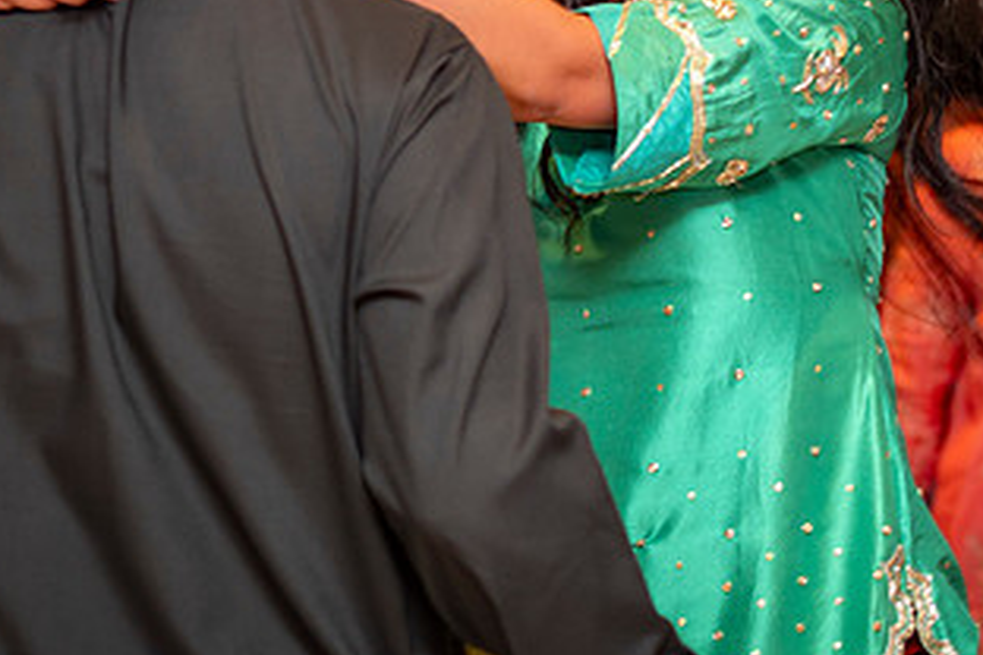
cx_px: 671
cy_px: 83
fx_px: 4505
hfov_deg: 12.4
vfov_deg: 8.3
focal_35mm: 165
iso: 640
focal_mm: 85
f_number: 4
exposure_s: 1/100
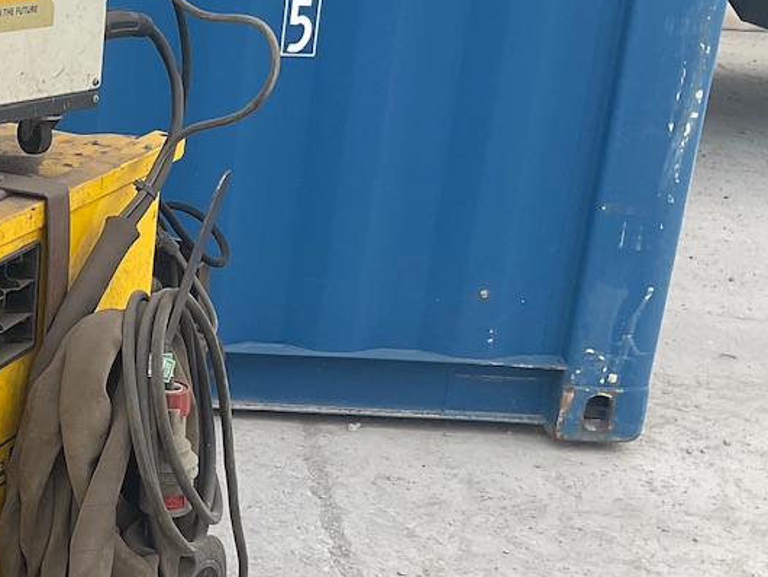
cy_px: 396
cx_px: -67
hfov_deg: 25.8
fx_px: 1554
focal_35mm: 70
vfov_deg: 20.9
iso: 16
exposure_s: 1/883
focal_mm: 3
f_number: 1.8
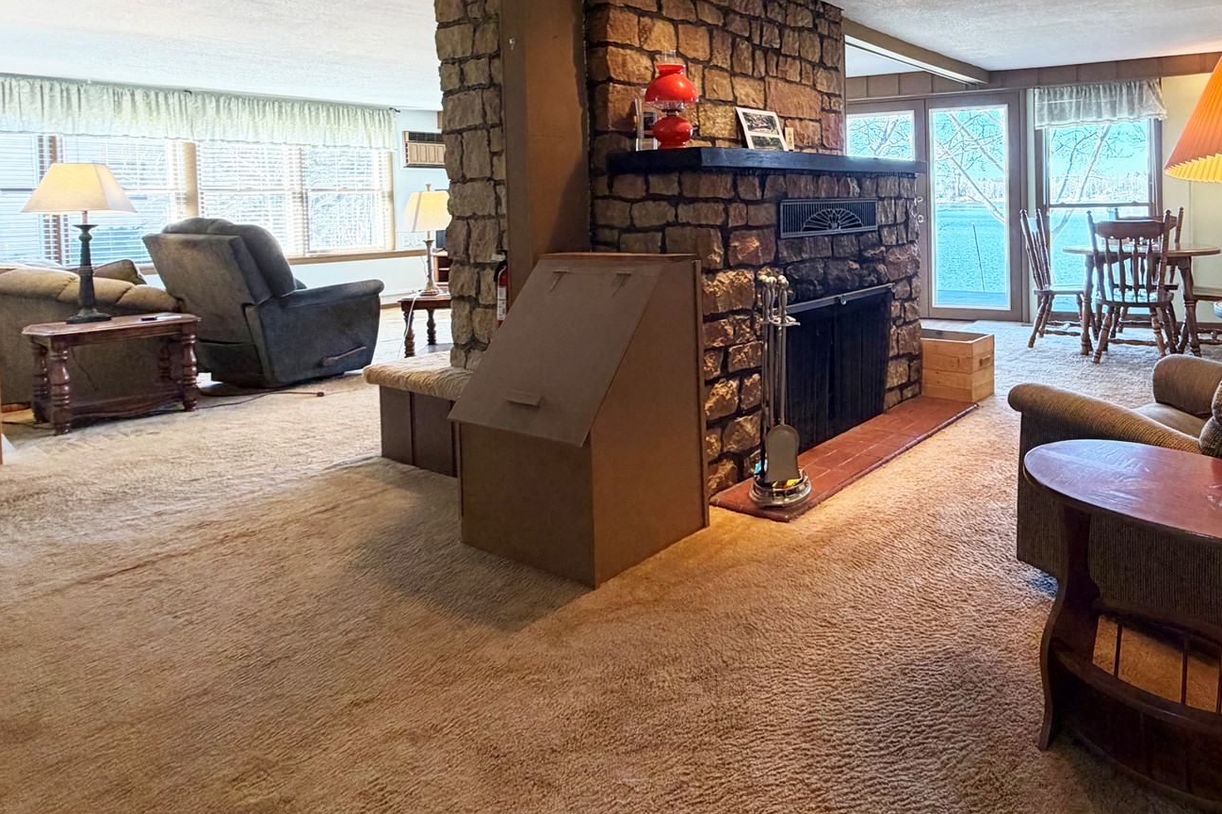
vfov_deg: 52.9
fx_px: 780
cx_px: 861
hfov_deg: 72.6
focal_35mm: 23
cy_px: 215
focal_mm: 2.22
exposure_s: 1/60
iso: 200
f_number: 2.2
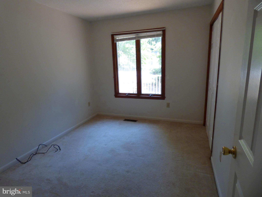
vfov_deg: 66.0
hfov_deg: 81.7
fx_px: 151
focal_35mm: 20
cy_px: 98
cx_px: 131
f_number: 2.8
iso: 250
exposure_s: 1/60
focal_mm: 3.58
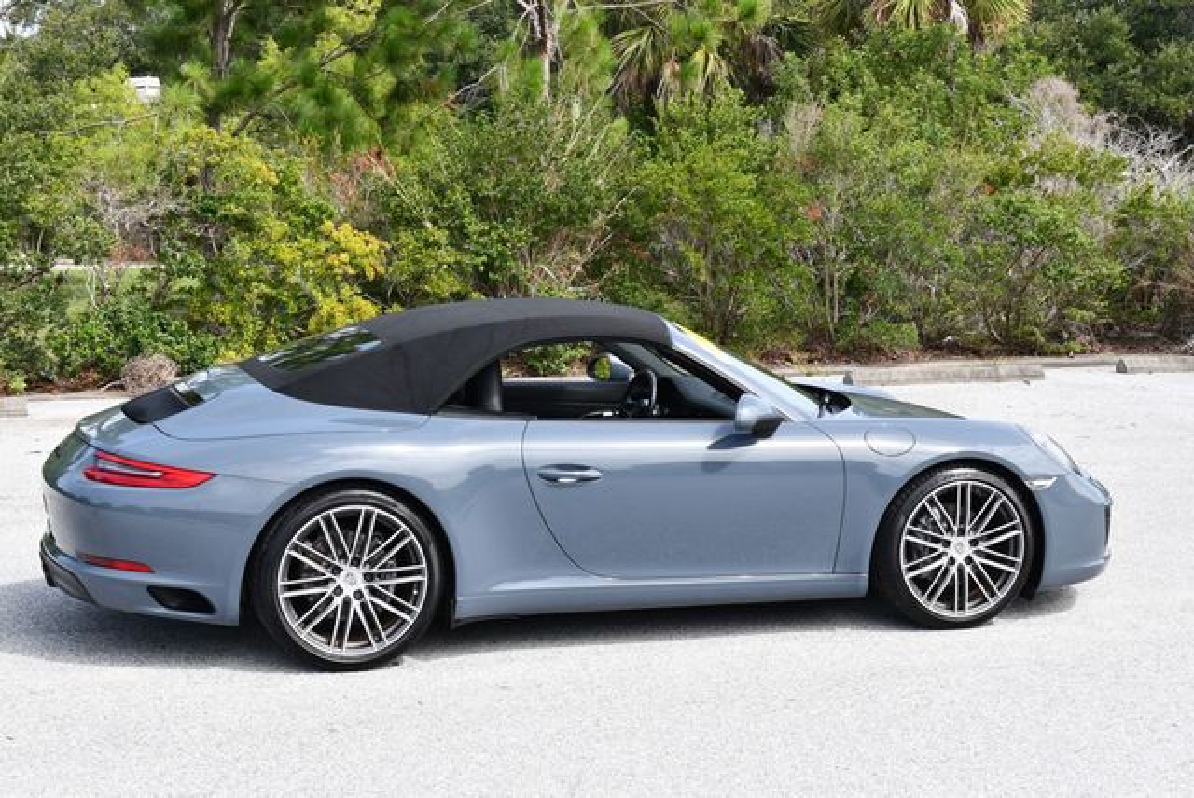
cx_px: 597
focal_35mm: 64
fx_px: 2125
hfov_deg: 31.4
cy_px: 399
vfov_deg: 21.3
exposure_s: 1/250
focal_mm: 32
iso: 200
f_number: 7.1
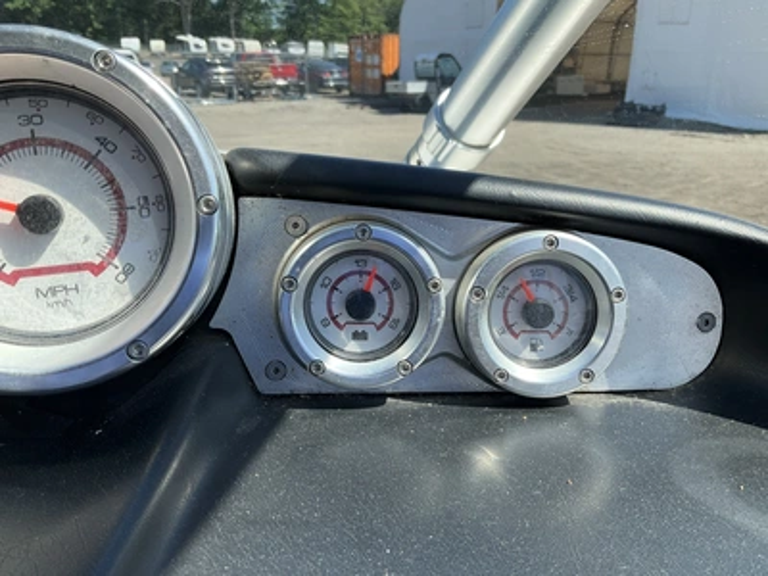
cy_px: 288
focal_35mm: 29
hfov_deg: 61.7
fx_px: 643
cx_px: 384
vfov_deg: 48.2
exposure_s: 1/792
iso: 25
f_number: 1.8
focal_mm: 3
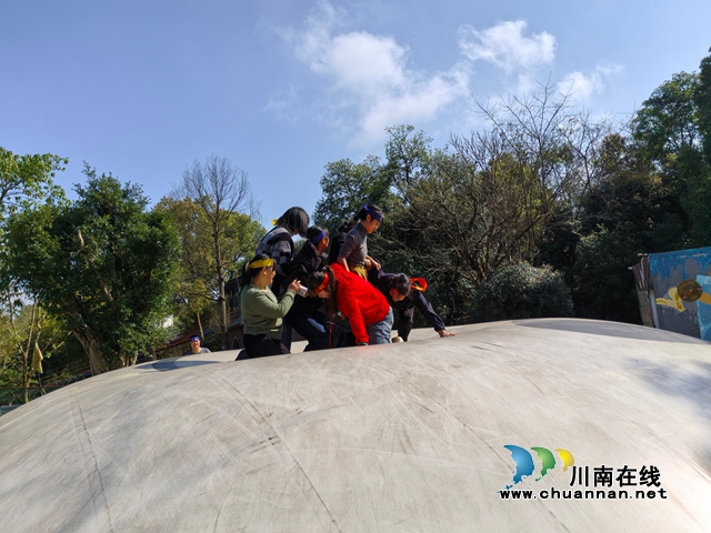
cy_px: 266
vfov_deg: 51.4
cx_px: 356
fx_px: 555
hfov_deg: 65.3
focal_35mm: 27
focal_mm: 5.52
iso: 50
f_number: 1.9
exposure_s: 1/3906
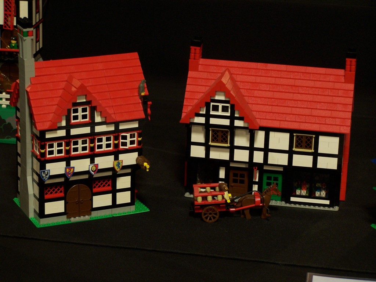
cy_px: 141
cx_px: 188
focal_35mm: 117
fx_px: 1271
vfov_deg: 12.7
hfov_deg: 16.8
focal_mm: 19.4
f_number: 3.2
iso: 80
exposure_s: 1/2
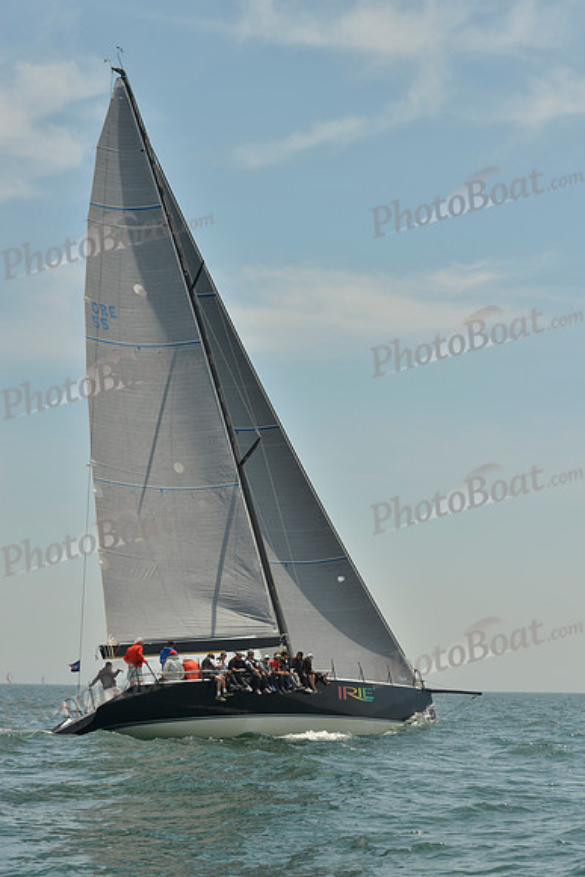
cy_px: 438
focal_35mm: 70
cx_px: 292
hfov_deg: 19.5
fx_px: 1705
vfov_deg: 28.8
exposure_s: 1/1250
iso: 280
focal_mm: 70
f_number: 9
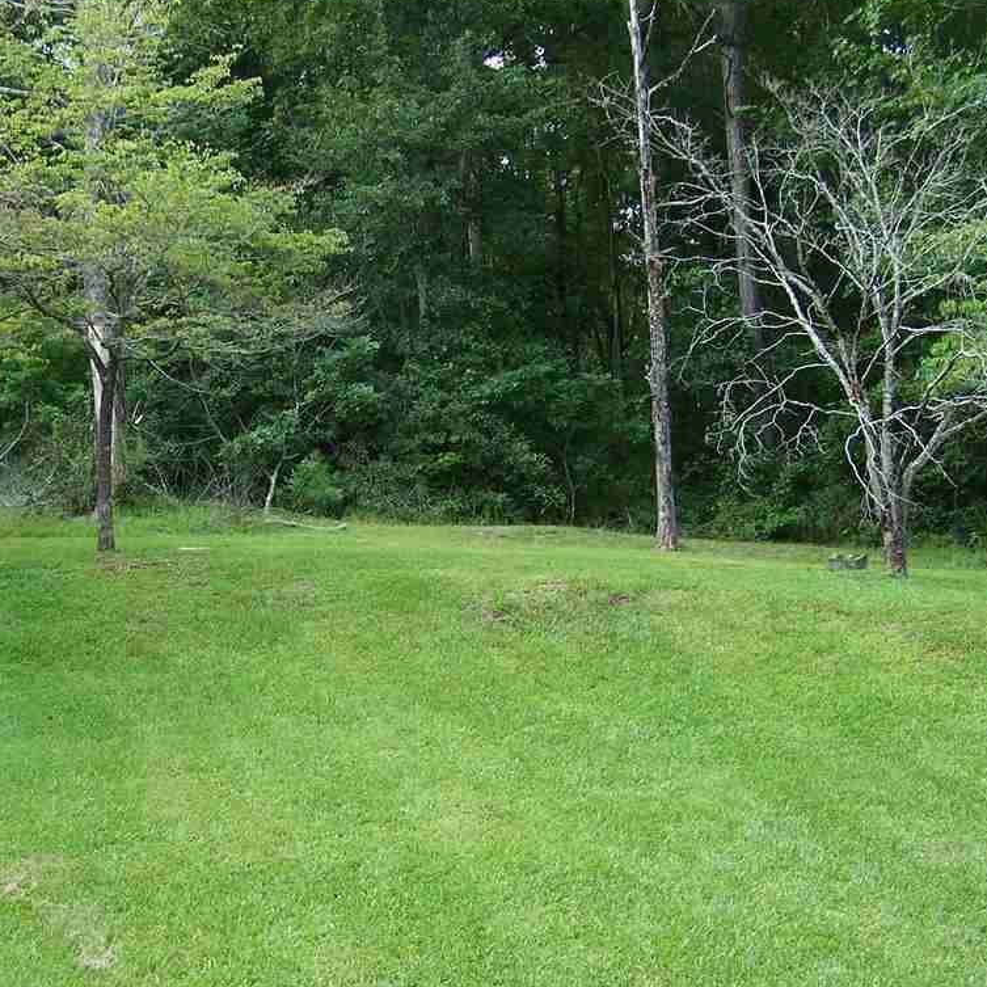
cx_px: 417
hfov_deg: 30.0
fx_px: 1839
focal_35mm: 57
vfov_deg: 29.9
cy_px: 611
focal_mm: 6.3
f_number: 2.8
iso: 80
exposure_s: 1/100
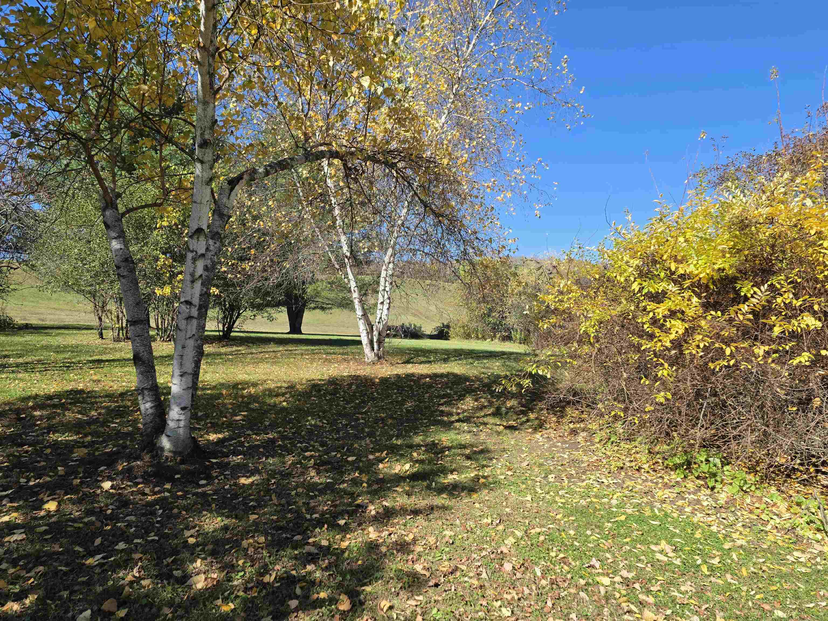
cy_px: 310
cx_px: 414
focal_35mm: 23
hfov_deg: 73.9
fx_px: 550
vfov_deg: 58.9
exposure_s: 1/2737
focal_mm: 6.25
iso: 80
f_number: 1.7
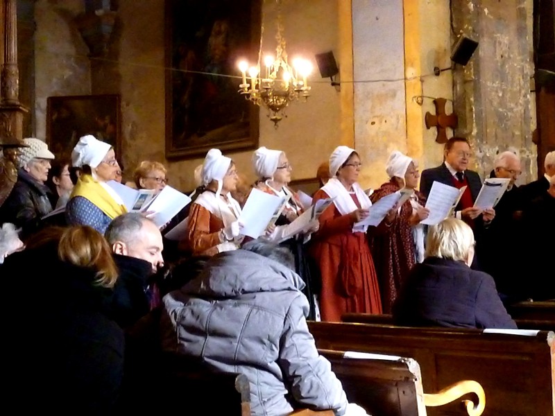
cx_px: 278
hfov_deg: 30.3
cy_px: 208
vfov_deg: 22.9
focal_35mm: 64
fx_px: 1026
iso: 2500
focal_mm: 11.5
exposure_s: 1/80
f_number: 4.5
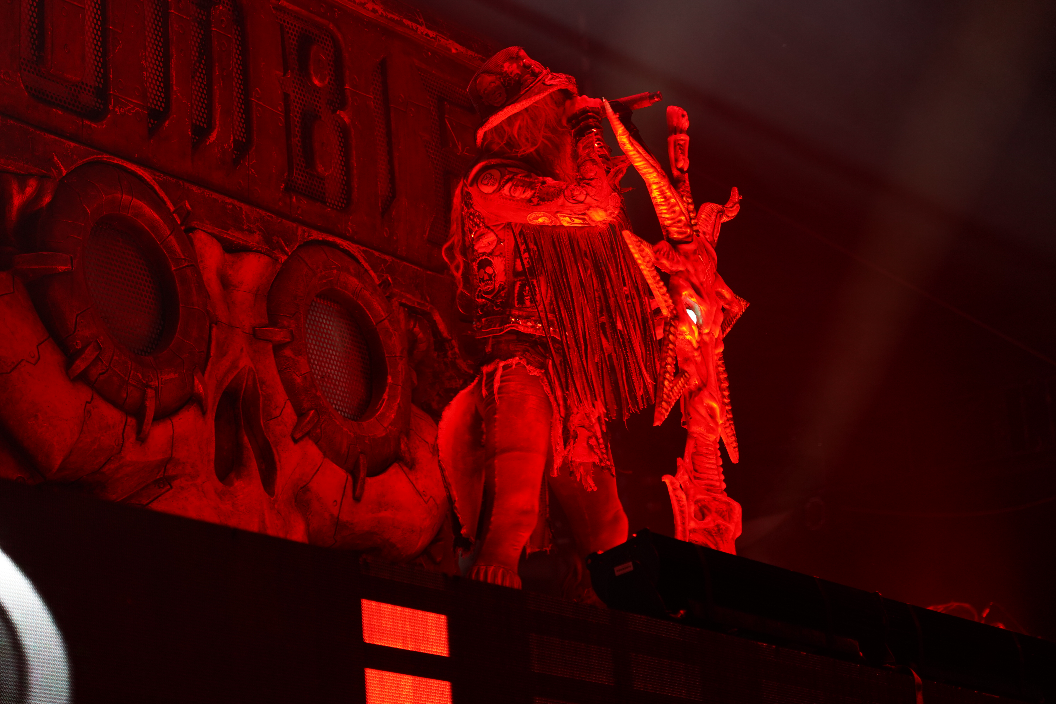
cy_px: 352
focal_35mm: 105
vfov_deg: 13.0
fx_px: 3080
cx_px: 528
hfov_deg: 19.5
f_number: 4
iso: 1000
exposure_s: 1/125
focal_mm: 105
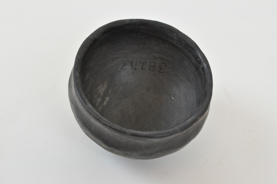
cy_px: 92
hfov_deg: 33.4
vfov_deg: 22.6
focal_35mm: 60
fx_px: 461
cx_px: 138
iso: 1000
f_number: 16
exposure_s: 1/15
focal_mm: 40
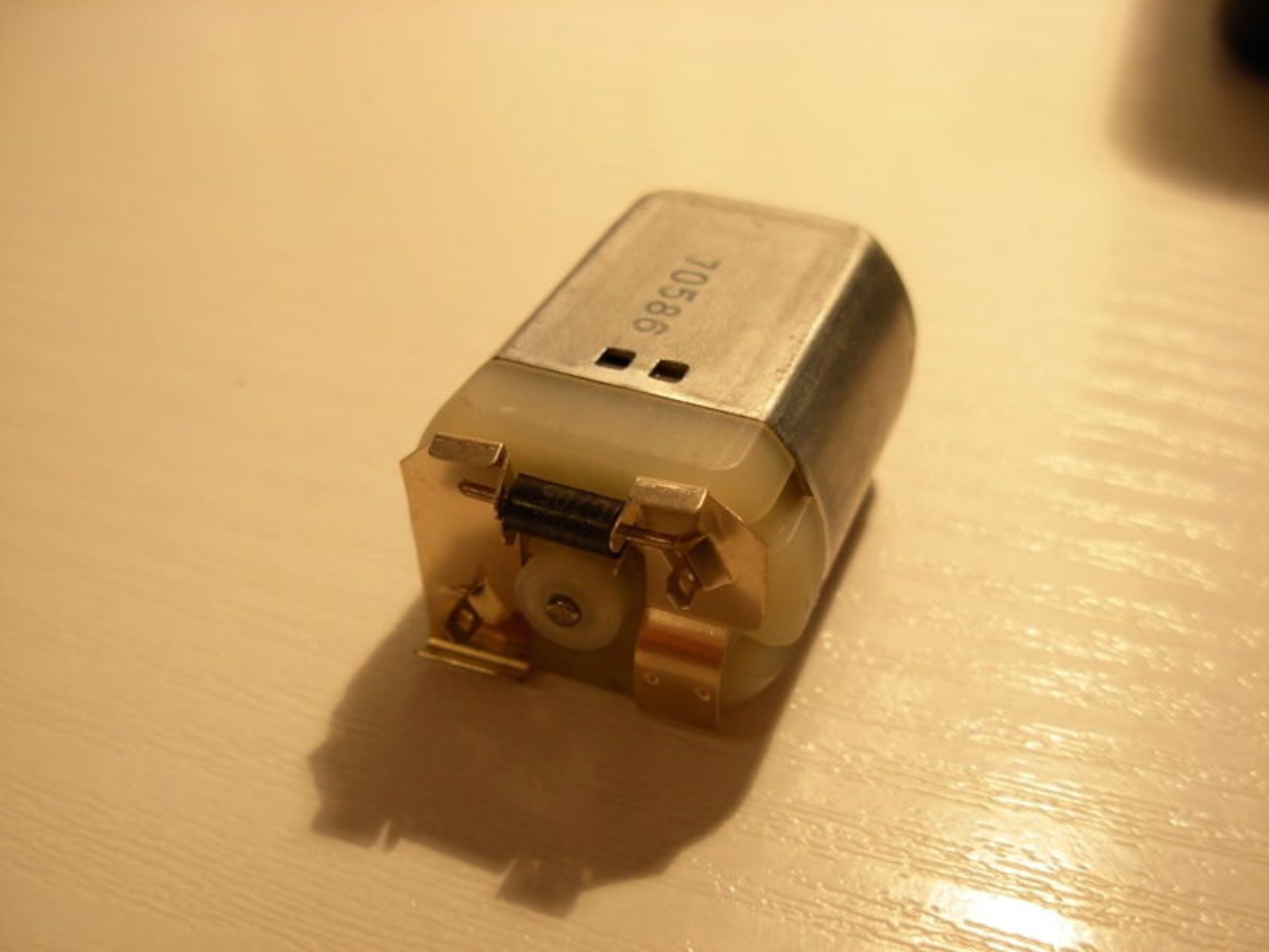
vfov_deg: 37.7
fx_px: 1393
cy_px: 476
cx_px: 634
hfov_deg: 49.0
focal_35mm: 38
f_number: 2.9
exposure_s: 1/11.3
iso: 79
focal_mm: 6.3
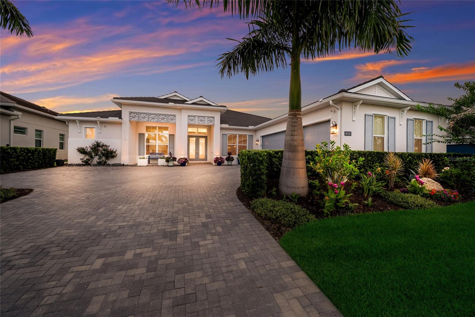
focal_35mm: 13
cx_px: 238
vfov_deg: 85.5
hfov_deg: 108.3
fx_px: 172
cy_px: 158
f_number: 11
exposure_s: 1/15
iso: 400
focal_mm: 13
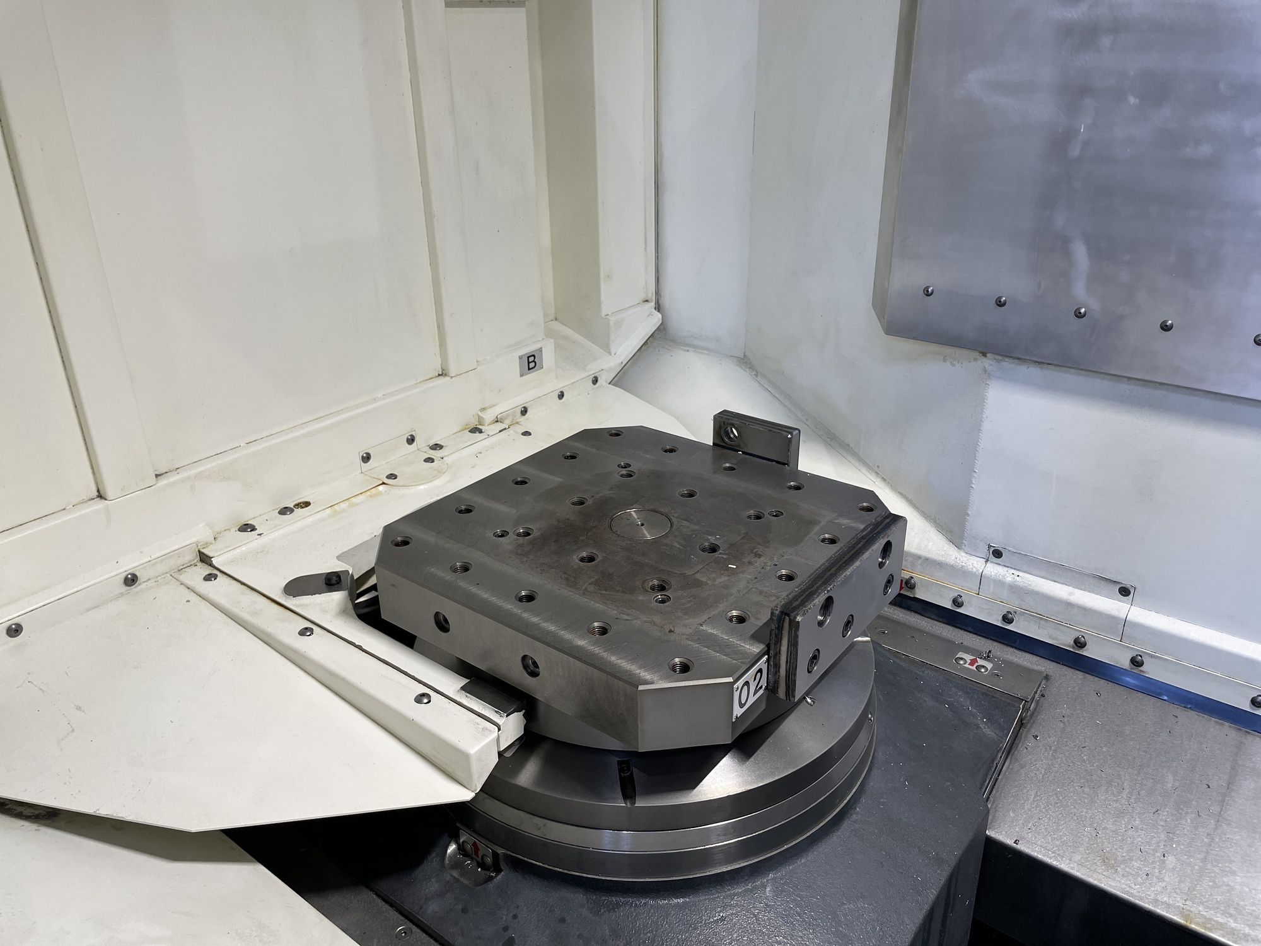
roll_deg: +1.0
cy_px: 473
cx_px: 630
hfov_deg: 67.3
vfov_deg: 53.1
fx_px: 947
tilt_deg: -24.9
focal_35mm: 26
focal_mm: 4.2
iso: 100
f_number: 1.6
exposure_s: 1/121
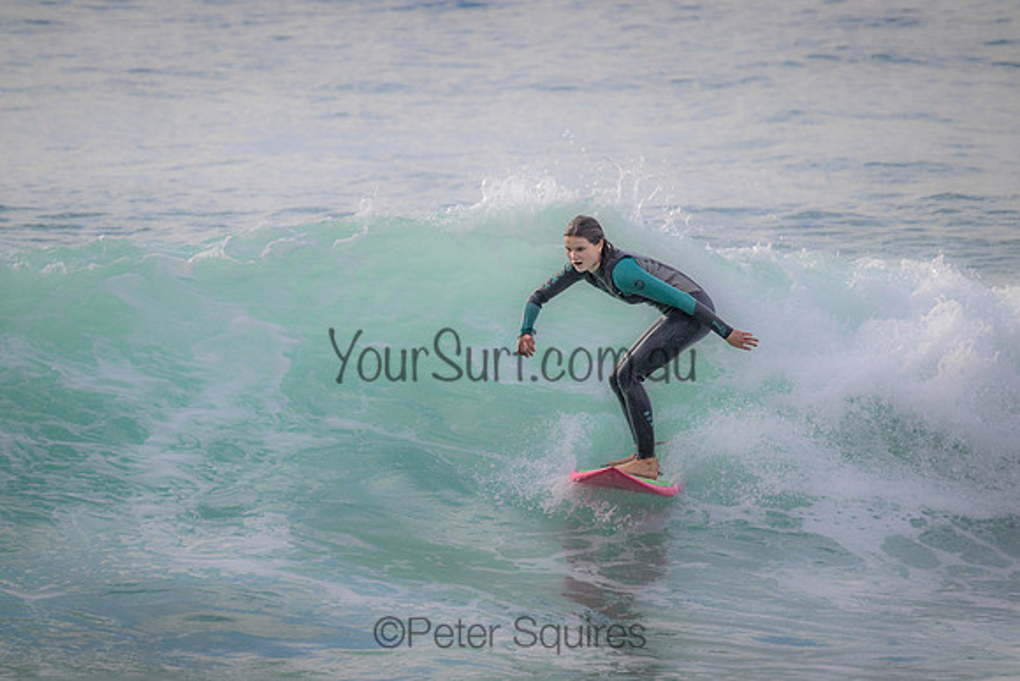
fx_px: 20404
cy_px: 340
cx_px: 510
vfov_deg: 1.9
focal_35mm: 720
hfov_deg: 2.9
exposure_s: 1/1600
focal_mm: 720
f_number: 11
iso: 1400
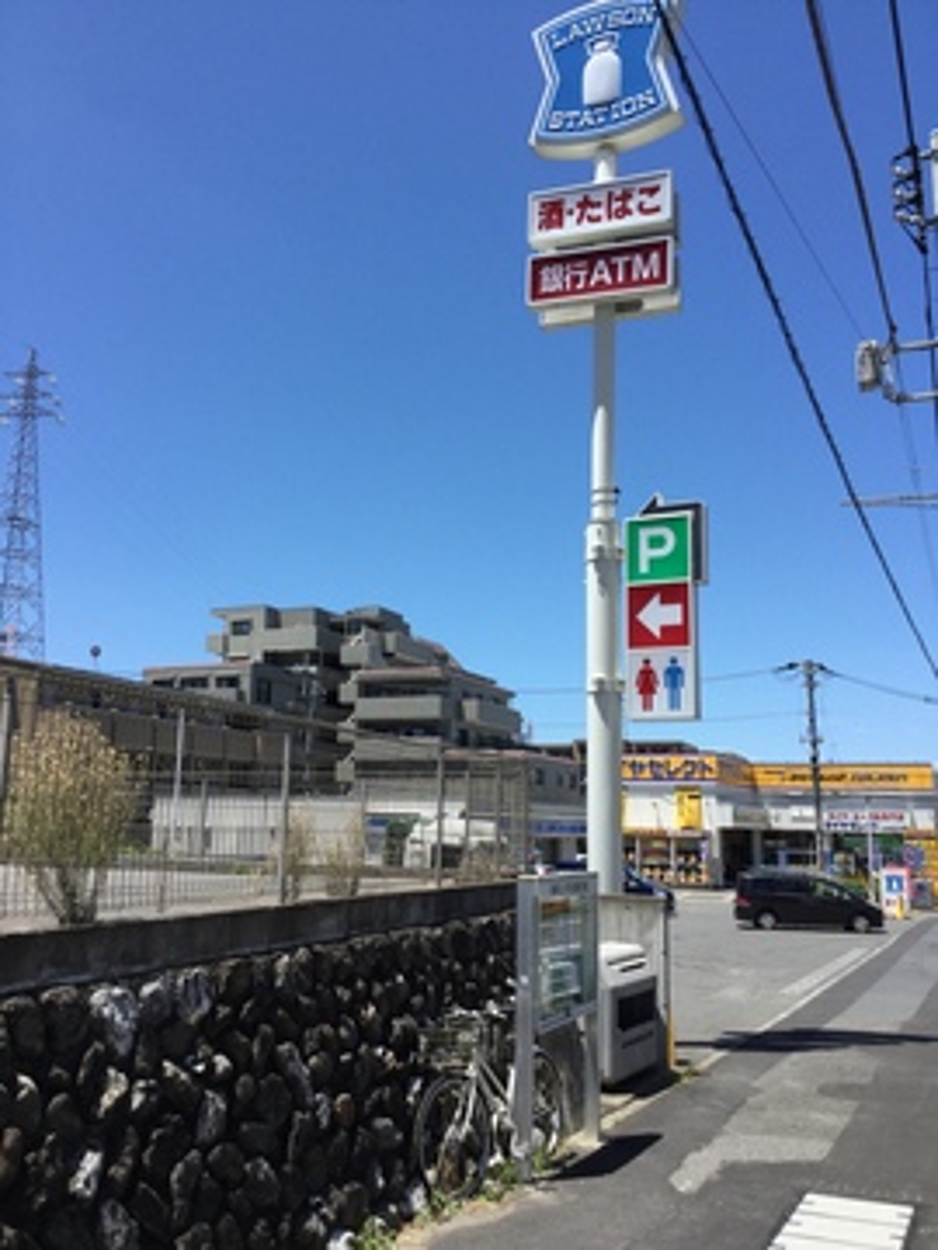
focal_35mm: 31
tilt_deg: +14.5
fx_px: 1120
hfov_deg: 45.4
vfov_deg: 58.4
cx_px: 469
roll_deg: -1.4
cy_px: 625
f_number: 2.4
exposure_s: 1/1148
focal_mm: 3.3
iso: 25
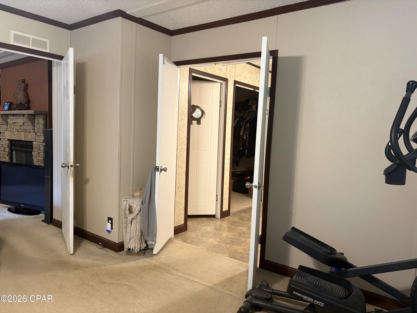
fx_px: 313
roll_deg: -2.3
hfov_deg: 67.3
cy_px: 156
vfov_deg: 53.1
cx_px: 208
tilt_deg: -3.9
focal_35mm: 26
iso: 250
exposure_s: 1/60
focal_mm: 5.96
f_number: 1.6
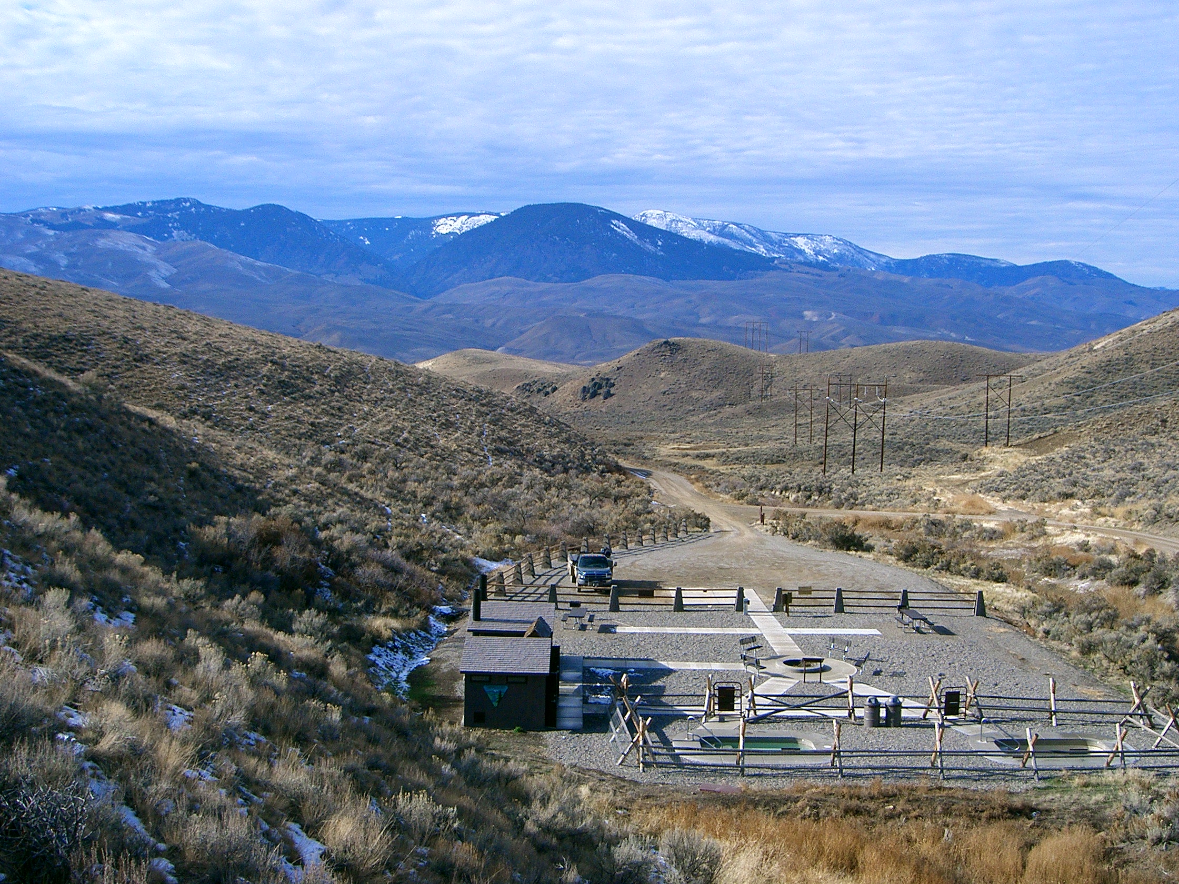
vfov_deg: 36.8
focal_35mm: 39
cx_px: 590
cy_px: 442
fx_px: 1328
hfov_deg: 47.9
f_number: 4.8
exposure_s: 1/640
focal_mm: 8
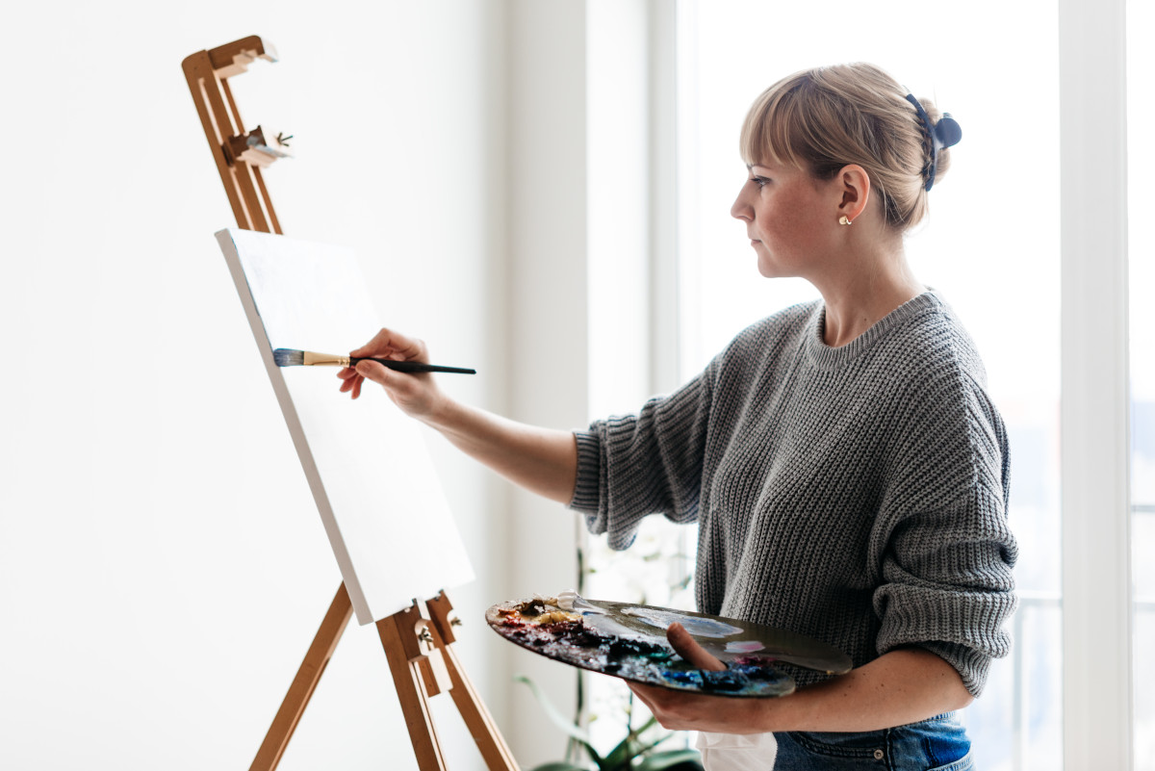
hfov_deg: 39.6
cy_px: 386
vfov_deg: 27.0
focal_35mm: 50
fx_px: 1605
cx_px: 578
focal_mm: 50
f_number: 2.5
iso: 320
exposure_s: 1/100
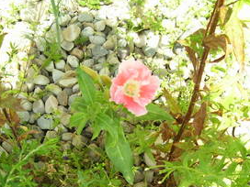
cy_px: 139
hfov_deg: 34.9
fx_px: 397
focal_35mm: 55
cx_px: 111
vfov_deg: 26.2
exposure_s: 1/350
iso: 80
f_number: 2.7
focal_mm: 5.6
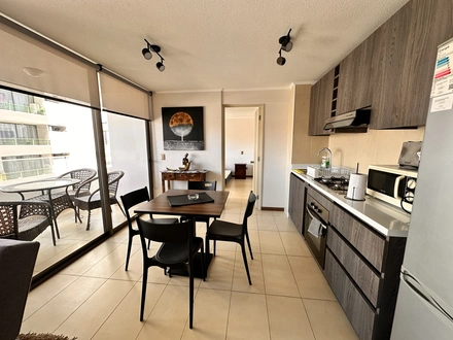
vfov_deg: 85.7
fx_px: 183
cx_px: 226
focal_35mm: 14
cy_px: 170
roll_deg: -0.2
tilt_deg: -9.3
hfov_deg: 102.1
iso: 80
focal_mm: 2.22
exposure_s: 1/99
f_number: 2.2
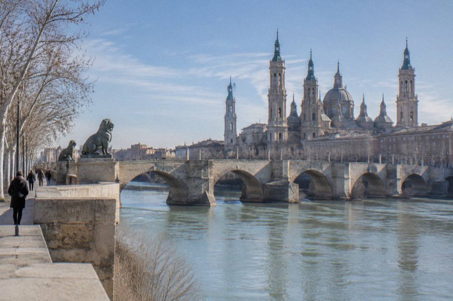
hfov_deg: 19.5
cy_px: 150
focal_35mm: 105
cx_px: 226
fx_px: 1321
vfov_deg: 13.0
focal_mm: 105
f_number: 9
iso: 160
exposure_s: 1/400
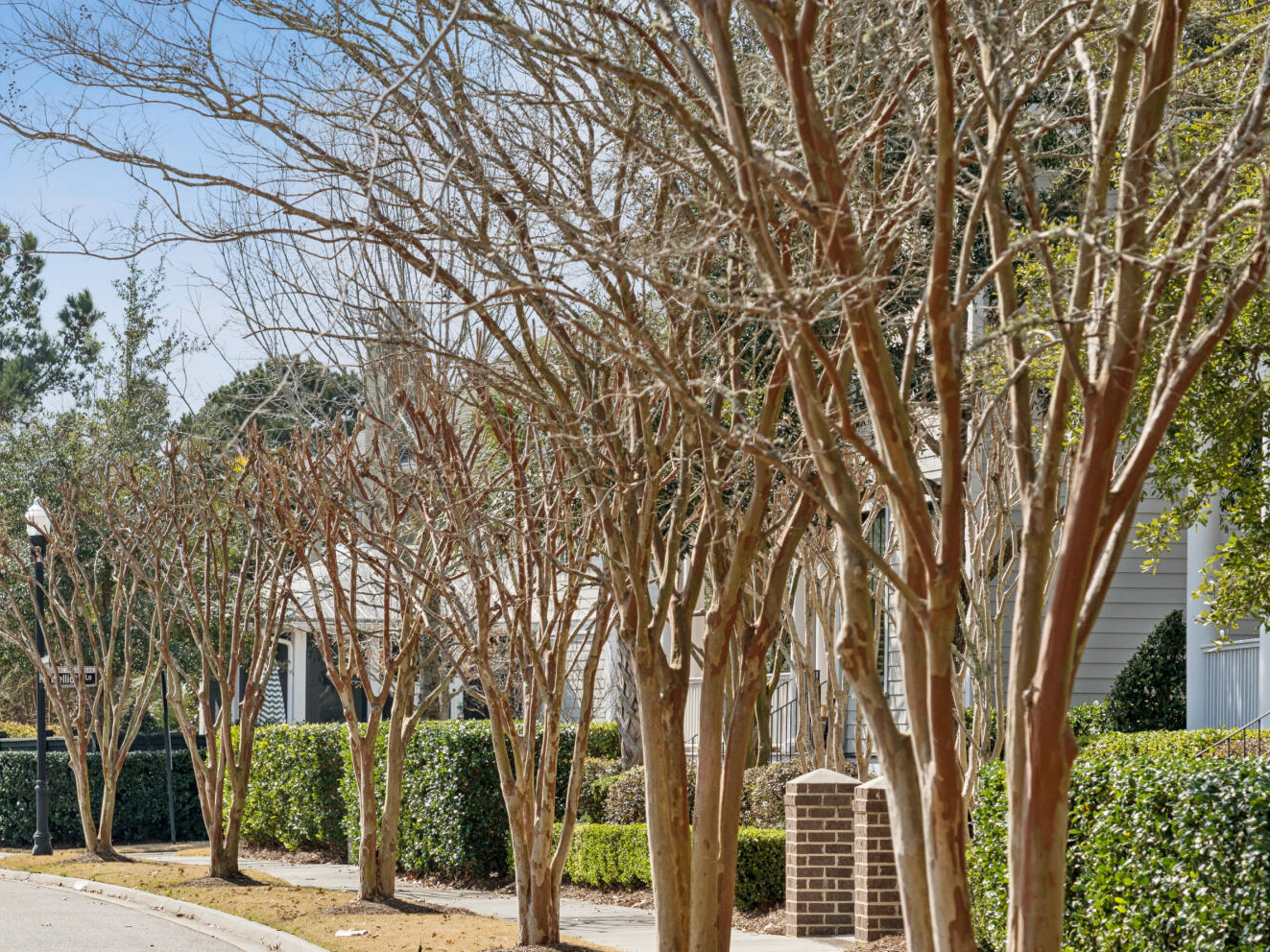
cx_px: 638
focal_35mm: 141
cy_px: 744
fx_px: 5173
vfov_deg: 10.5
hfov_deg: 14.0
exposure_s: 1/500
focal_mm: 97
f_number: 7.1
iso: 200
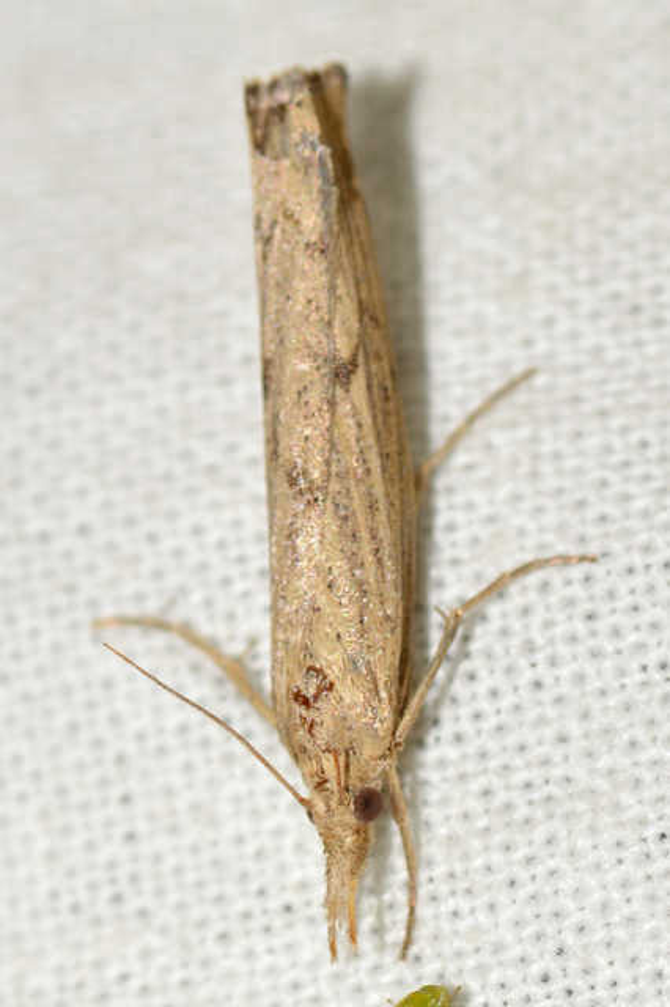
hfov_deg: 9.1
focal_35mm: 150
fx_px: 4192
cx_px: 335
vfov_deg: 13.7
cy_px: 504
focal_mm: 100
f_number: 18
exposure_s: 1/200
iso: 100
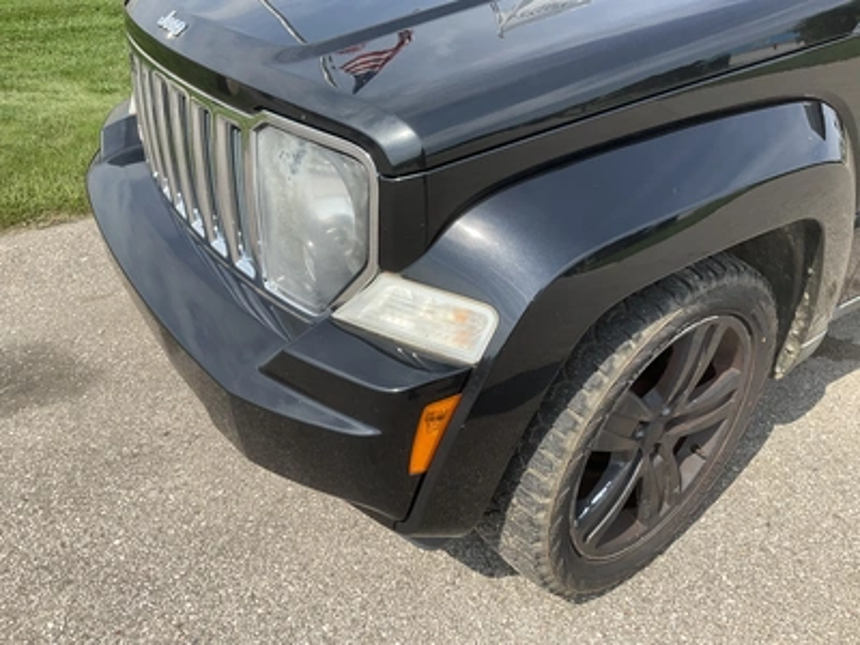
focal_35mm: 29
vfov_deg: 48.2
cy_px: 322
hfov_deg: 61.7
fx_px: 720
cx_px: 430
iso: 25
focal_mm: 3
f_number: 1.8
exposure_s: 1/1076
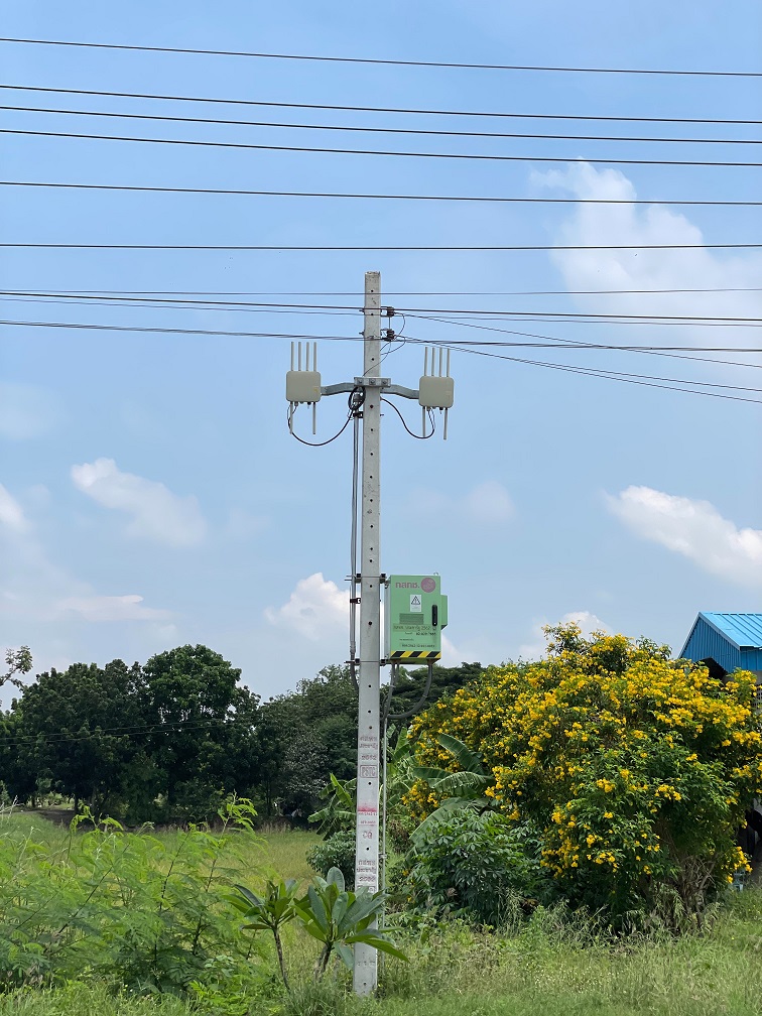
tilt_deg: +10.8
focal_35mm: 52
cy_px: 508
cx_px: 381
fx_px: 1526
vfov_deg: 36.8
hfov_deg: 28.0
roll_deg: -0.3
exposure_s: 1/2817
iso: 32
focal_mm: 6
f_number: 2
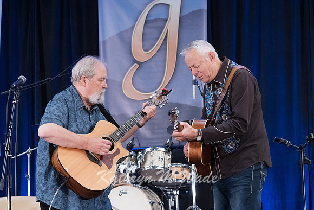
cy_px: 105
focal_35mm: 94
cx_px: 157
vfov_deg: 14.6
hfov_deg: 21.7
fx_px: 820
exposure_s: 1/250
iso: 12800
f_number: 5.6
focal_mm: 94
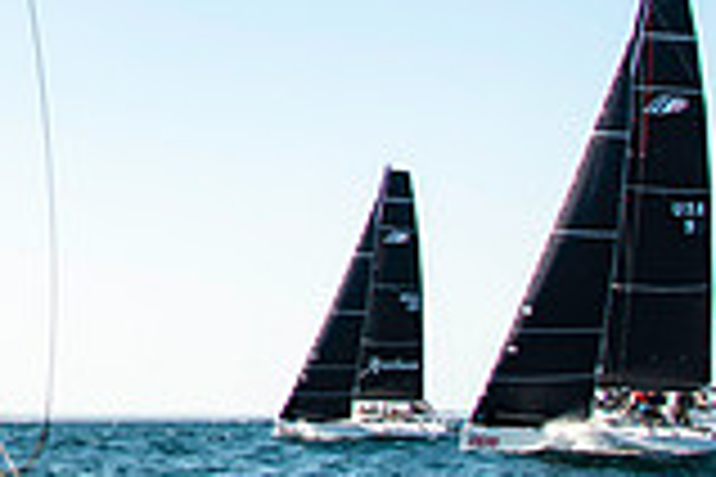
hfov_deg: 19.3
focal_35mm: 96
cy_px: -139
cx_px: -265
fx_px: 1909
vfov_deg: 13.7
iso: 250
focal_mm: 24
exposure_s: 1/640
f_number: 5
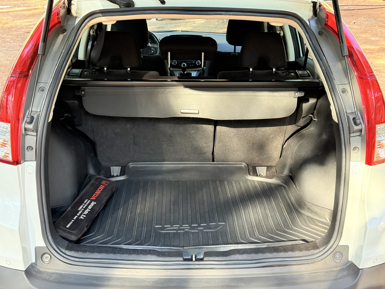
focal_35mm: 48
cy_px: 144
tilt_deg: -18.2
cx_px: 192
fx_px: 534
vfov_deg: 30.3
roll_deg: -1.3
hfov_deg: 39.7
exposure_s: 1/210
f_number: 1.78
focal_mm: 6.76
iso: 200
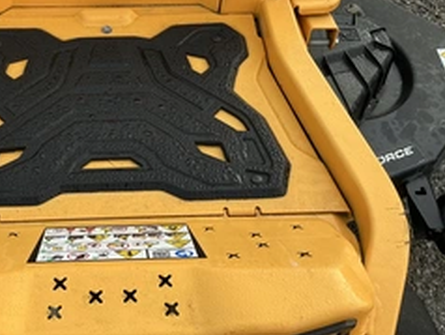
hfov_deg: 39.5
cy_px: 138
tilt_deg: -52.0
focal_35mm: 47
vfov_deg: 30.9
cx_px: 120
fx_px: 605
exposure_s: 1/324
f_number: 1.8
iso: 25
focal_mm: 3
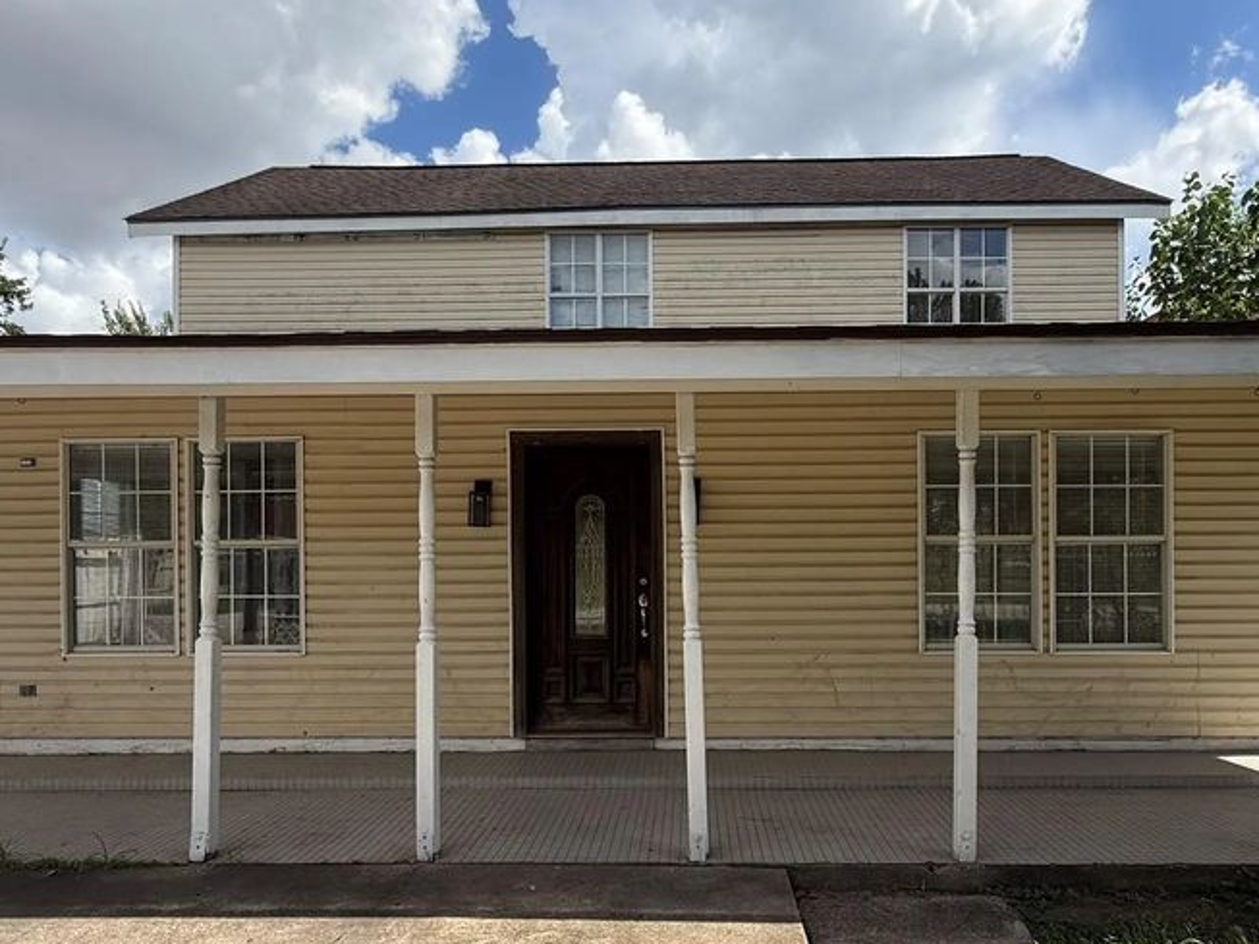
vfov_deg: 60.7
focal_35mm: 22
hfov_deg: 76.3
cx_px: 676
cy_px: 552
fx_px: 800
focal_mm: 2.22
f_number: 2.2
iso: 25
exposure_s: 1/841
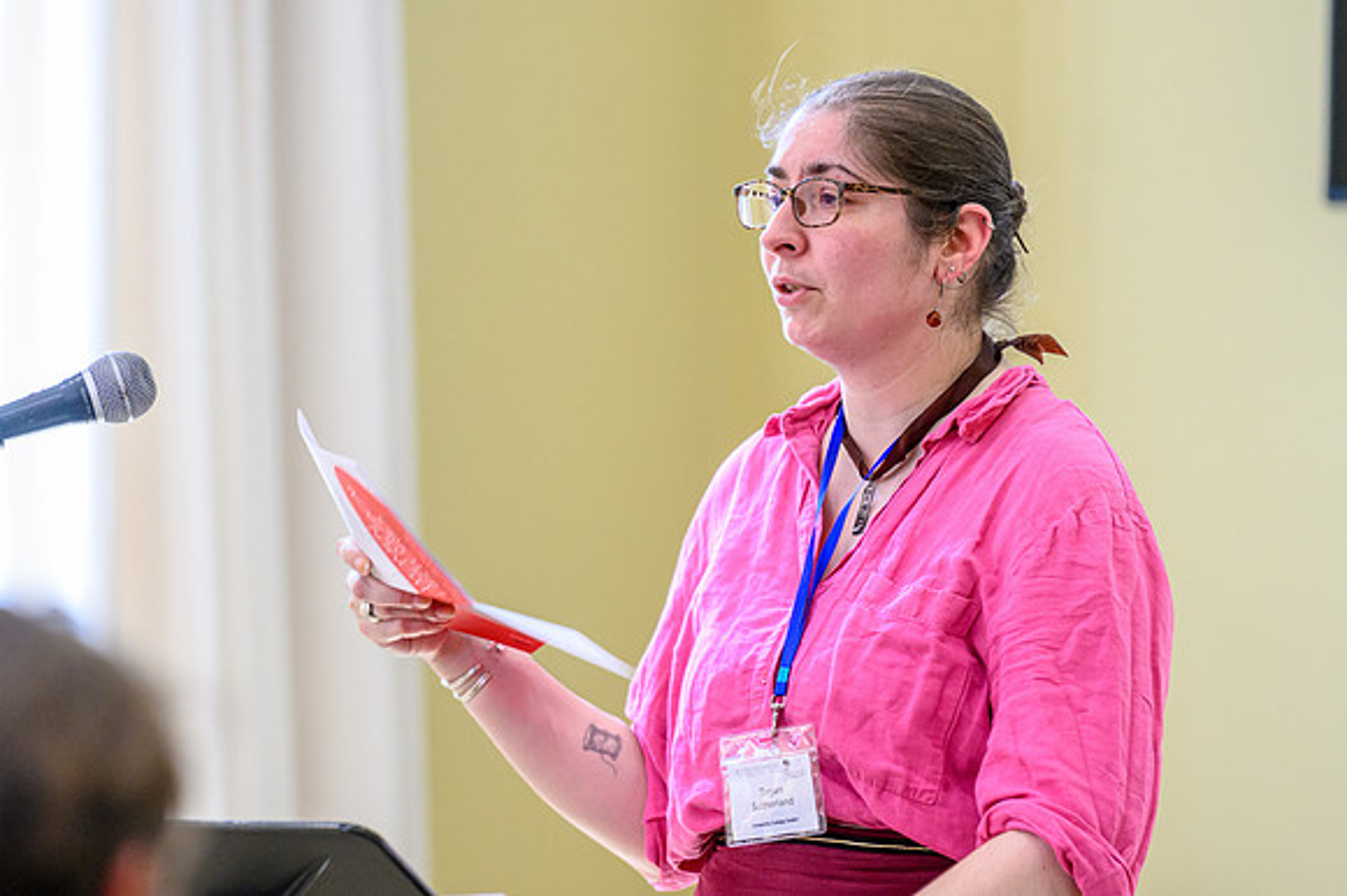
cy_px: 448
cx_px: 674
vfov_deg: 5.9
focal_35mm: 233
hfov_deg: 8.9
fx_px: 8696
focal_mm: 150
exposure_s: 1/320
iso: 2200
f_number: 2.8
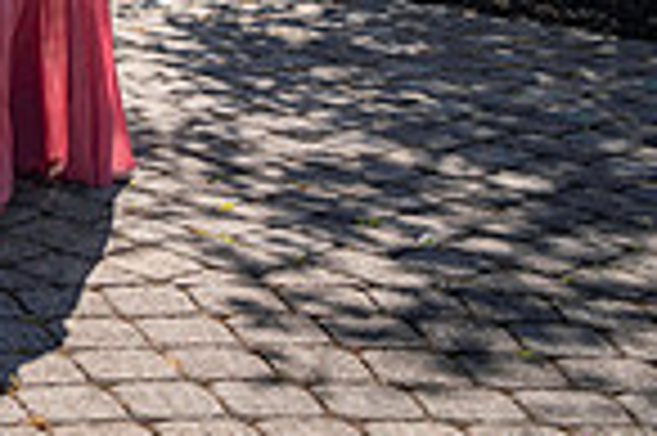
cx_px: -522
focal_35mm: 127
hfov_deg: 14.3
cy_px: -355
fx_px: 2315
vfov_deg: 10.2
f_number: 3.2
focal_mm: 32
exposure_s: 1/1600
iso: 100
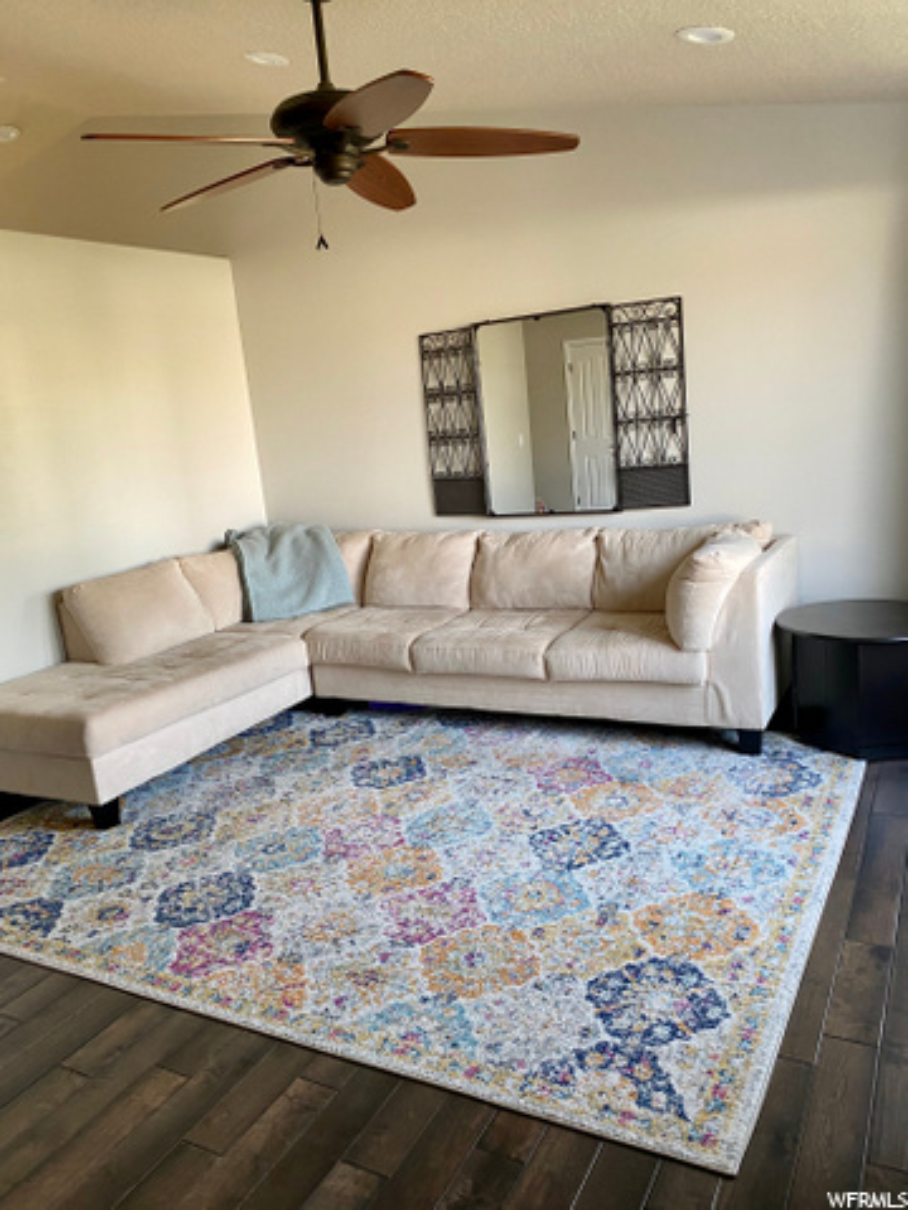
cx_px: 454
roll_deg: +6.1
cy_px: 605
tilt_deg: -10.8
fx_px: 909
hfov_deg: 53.1
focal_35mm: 26
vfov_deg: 67.3
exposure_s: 1/93
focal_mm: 4.25
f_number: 1.8
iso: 125
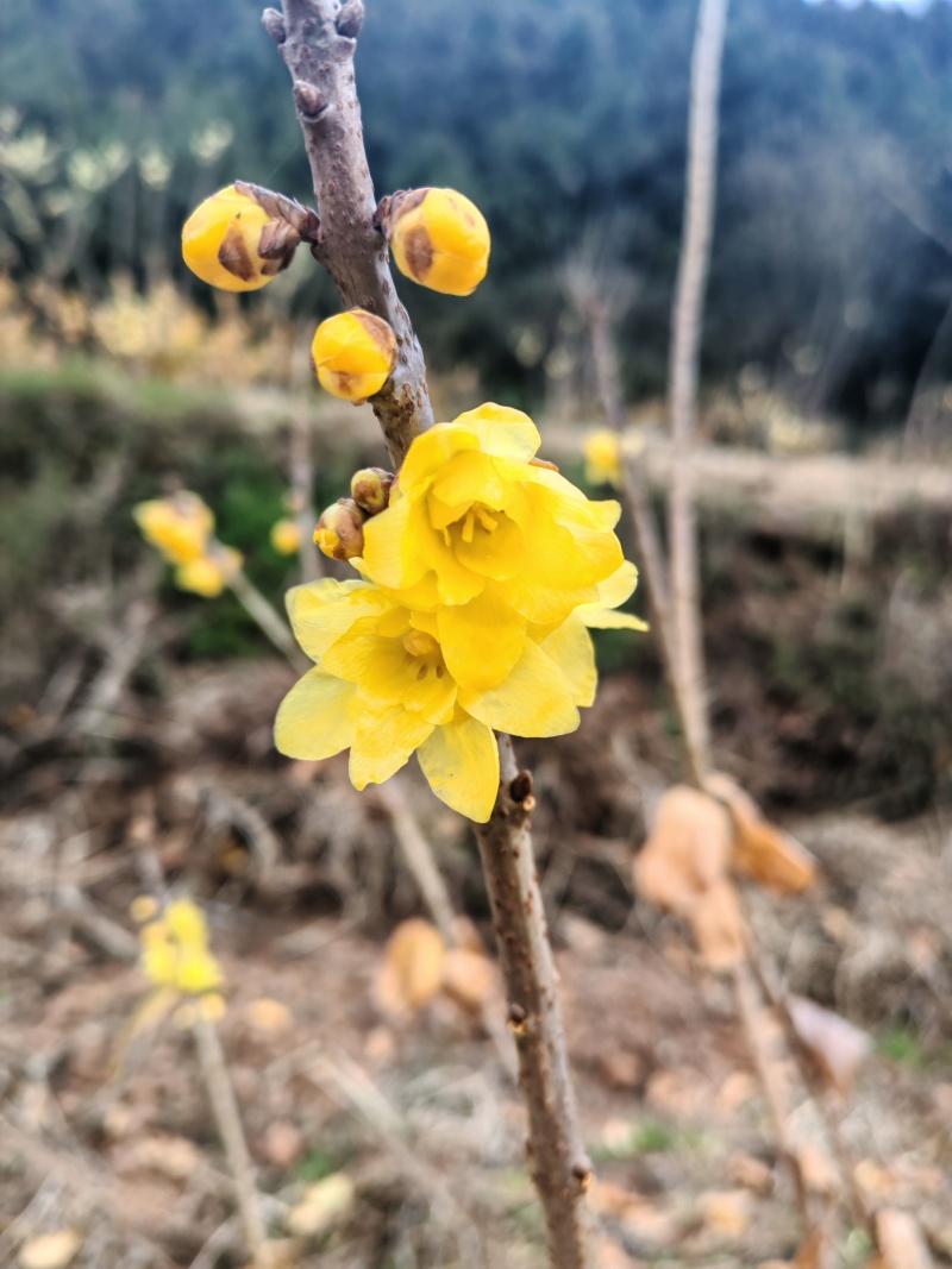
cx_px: 476
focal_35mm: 27
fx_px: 990
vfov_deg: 65.3
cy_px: 634
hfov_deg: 51.3
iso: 50
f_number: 1.95
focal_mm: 5.52
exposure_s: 1/110
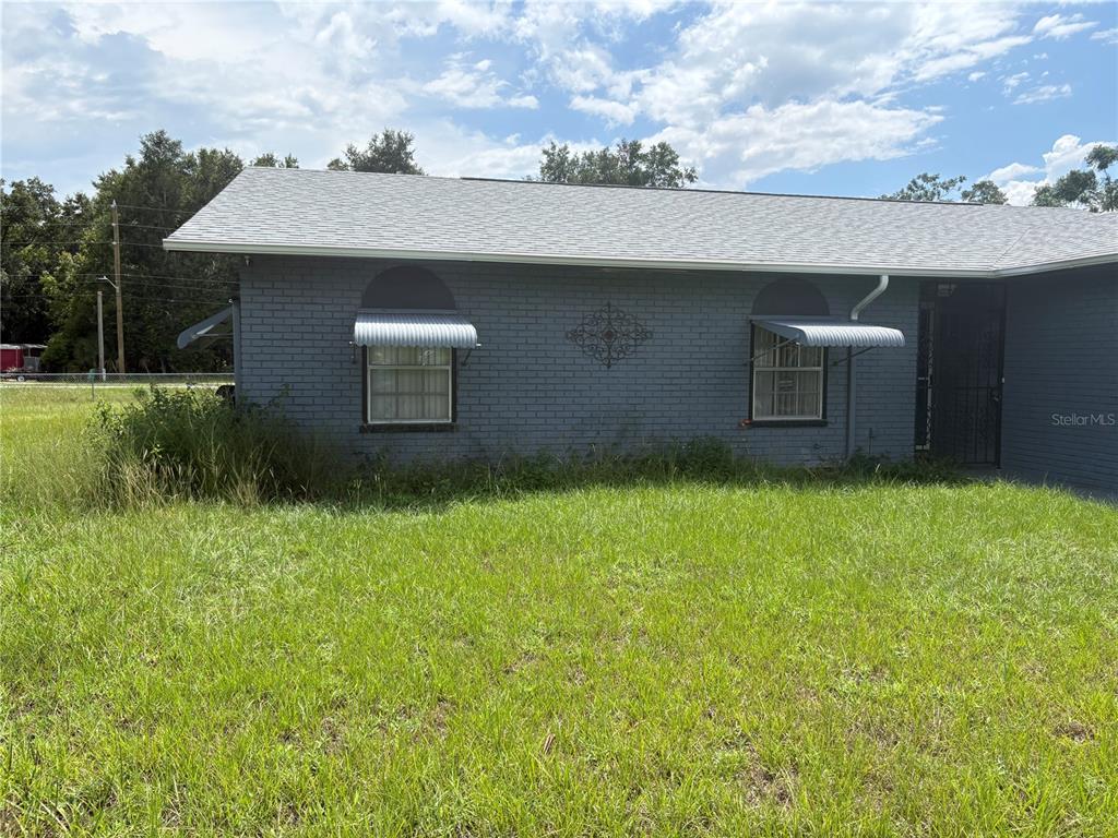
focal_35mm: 26
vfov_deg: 53.1
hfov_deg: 67.3
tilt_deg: +0.5
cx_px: 559
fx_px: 840
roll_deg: -2.4
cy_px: 419
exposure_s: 1/3448
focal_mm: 5.96
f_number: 1.6
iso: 50
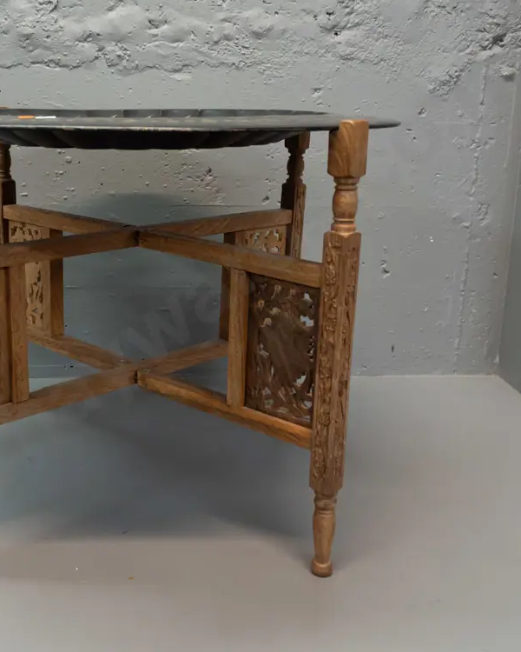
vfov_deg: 45.8
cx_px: 176
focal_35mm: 40
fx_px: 771
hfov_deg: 37.0
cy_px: 319
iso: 2500
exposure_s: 1/125
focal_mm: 15
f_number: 5
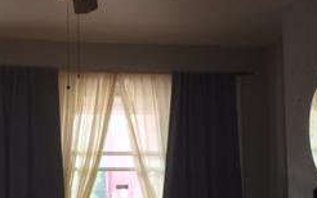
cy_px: 157
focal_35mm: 80
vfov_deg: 16.2
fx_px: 691
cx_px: 138
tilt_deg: +4.2
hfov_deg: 25.8
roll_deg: -0.5
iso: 50
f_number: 2.2
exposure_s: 1/60
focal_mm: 4.15
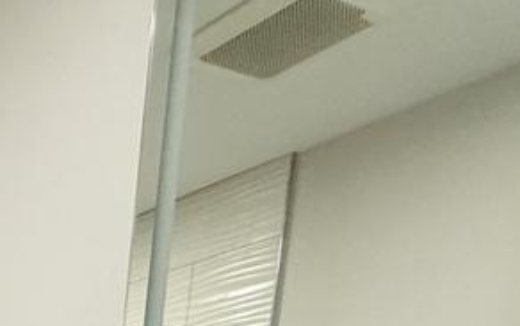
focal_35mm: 52
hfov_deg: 25.5
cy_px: 622
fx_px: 737
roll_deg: -2.1
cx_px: -313
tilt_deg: -7.4
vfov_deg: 18.3
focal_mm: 2.22
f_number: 2.2
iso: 160
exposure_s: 1/120
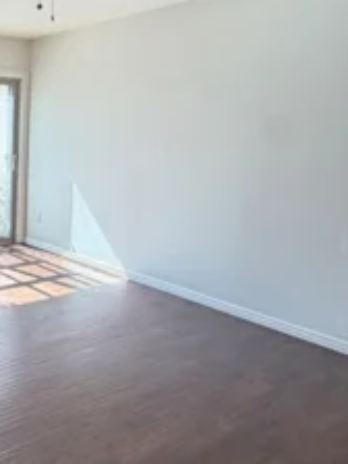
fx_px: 469
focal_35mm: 35
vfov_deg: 52.3
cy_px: 184
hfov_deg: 34.5
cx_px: -44
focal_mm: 2.22
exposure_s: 1/121
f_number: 2.2
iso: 160
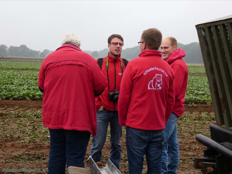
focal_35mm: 55
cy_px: 87
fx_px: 369
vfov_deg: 26.6
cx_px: 116
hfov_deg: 34.9
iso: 80
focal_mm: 9.9
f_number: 4
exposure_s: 1/125
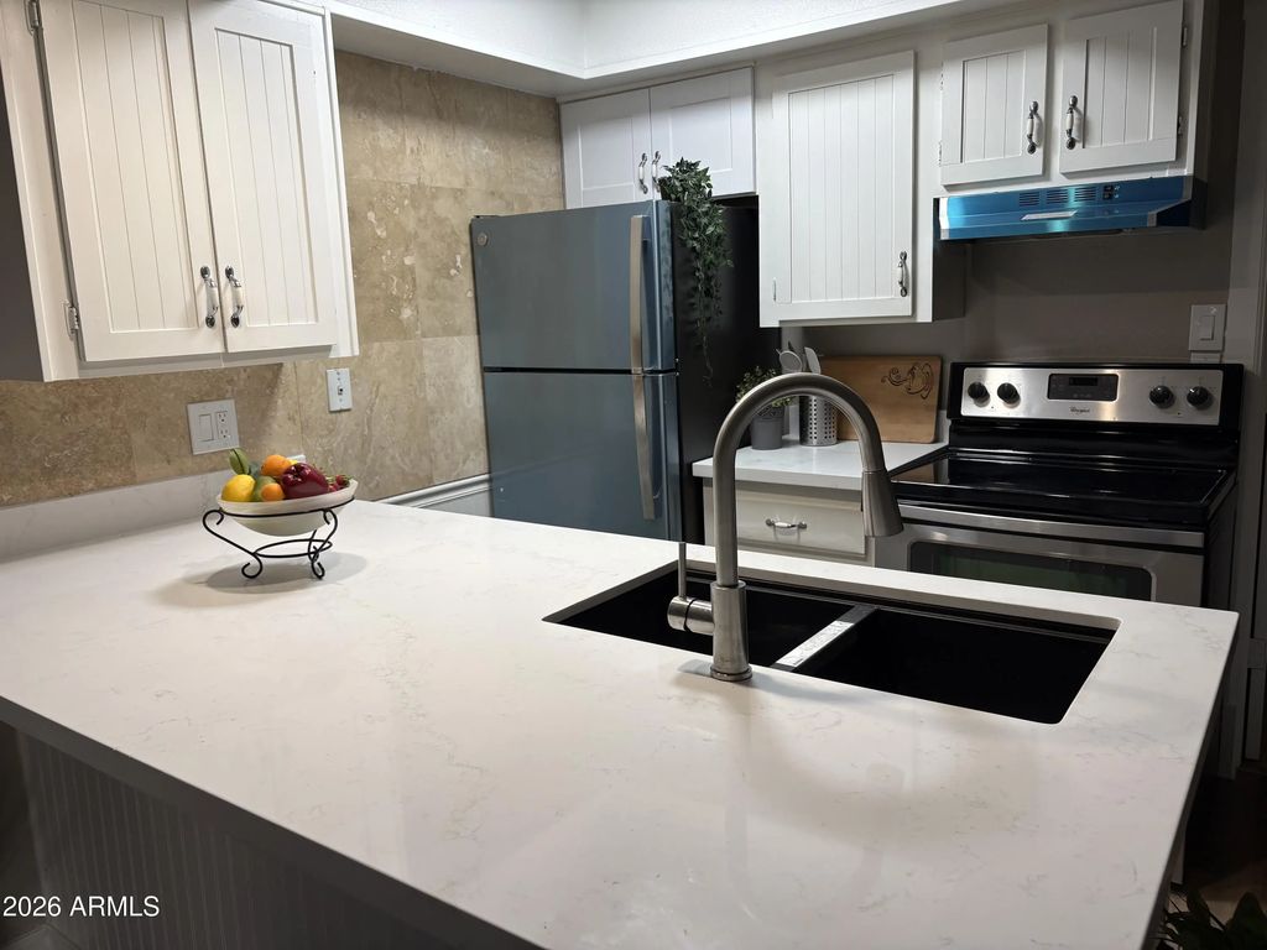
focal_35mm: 26
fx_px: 952
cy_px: 475
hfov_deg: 67.3
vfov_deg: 53.1
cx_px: 634
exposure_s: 1/60
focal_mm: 5.96
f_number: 1.6
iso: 64
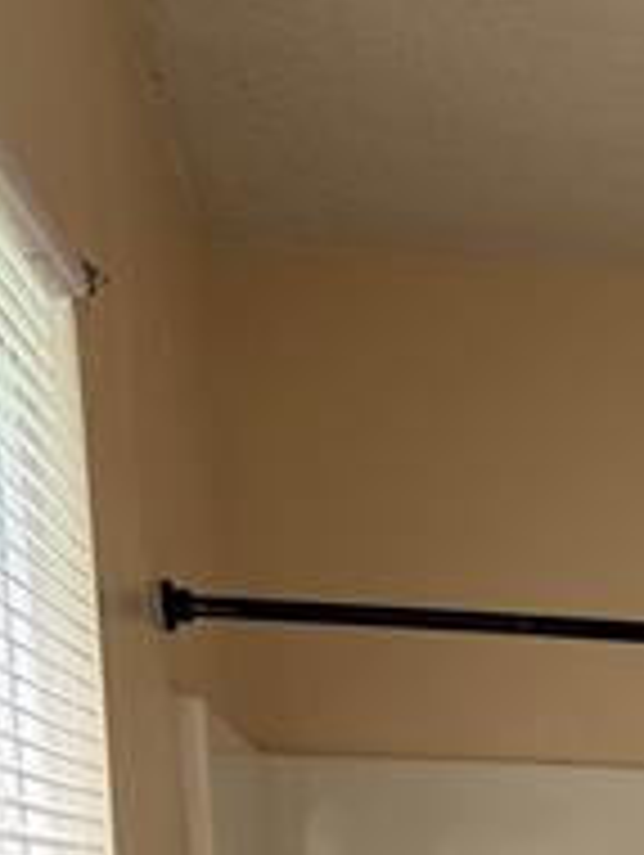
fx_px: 2401
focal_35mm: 97
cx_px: 1184
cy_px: 1364
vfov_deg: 17.6
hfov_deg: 13.6
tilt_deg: -8.8
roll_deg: -1.7
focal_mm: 6.76
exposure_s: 1/121
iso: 64
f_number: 1.78
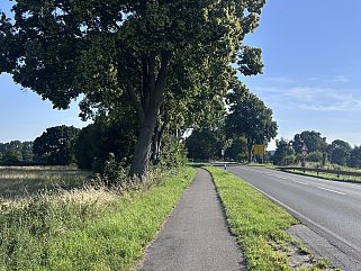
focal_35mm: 36
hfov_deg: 50.4
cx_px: 242
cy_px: 127
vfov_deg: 39.7
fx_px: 376
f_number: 1.5
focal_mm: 5.7
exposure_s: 1/5882
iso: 50
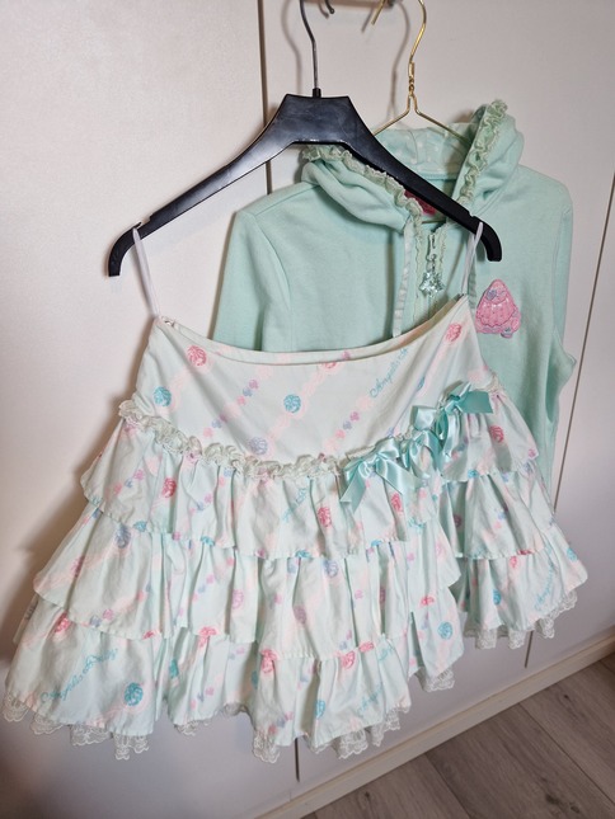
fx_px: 545
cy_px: 410
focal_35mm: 23
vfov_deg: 73.9
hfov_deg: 58.9
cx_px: 308
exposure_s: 1/100
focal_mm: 5.4
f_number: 1.8
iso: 50
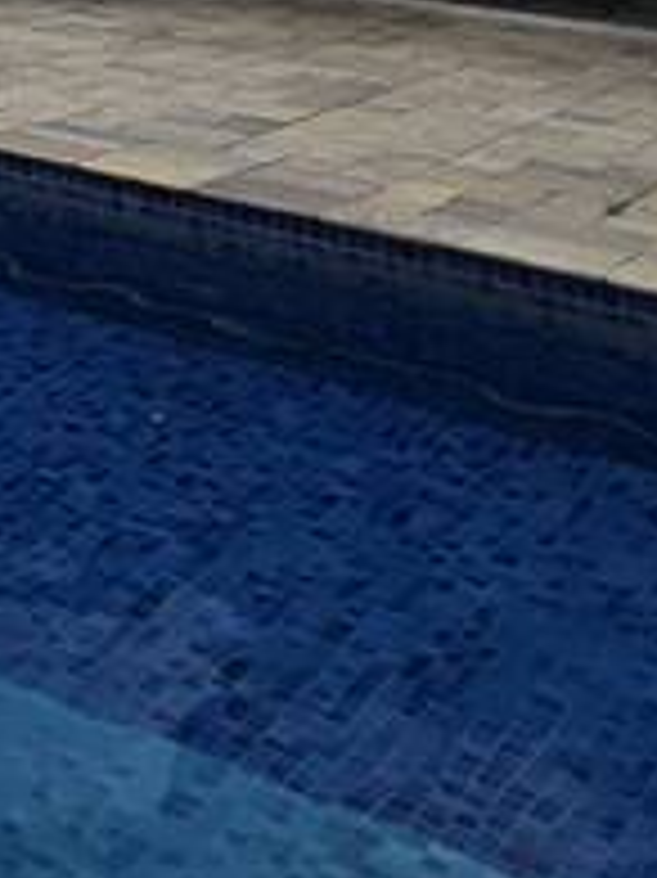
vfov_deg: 20.5
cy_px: -630
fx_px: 1824
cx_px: -882
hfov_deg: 14.3
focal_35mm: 72
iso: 50
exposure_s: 1/2752
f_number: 2.2
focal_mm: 2.2
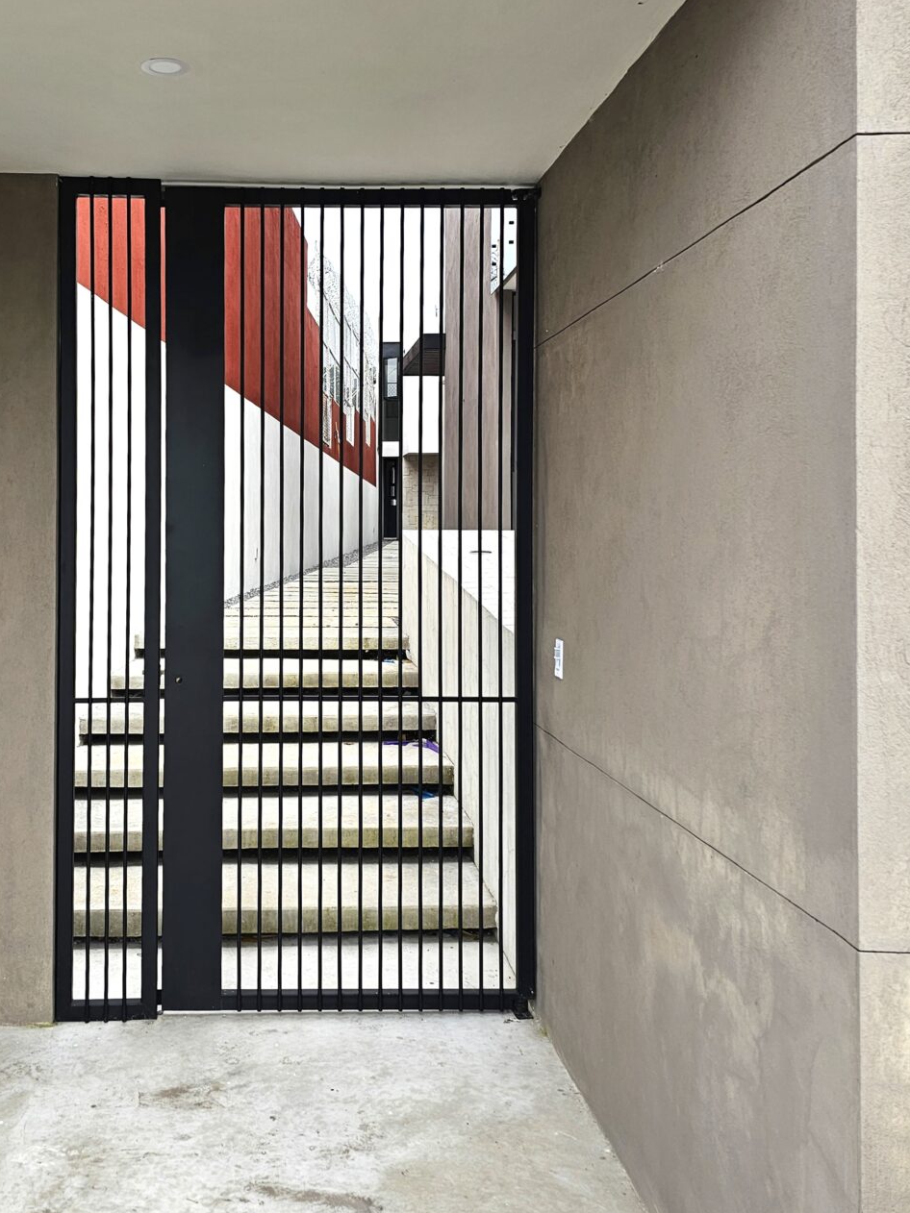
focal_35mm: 35
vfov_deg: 52.3
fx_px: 1227
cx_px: 318
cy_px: 483
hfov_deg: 40.3
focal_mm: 6.3
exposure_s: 1/230
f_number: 1.7
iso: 16
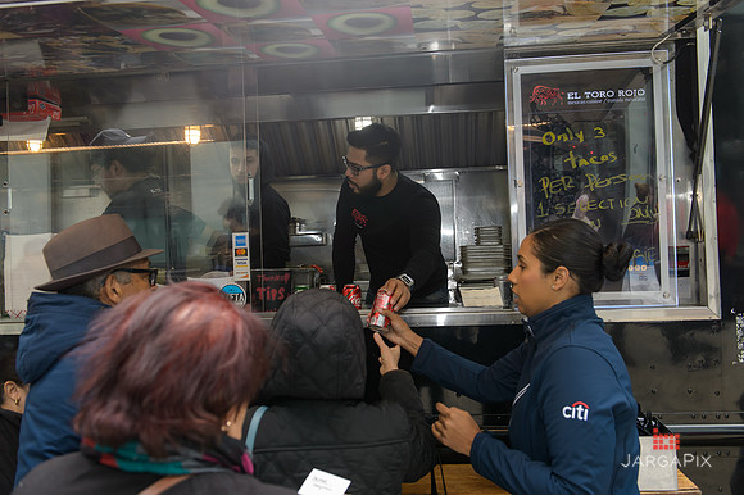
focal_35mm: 32
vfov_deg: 41.1
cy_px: 248
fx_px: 661
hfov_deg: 58.7
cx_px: 372
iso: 800
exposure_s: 1/200
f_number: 4
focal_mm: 32
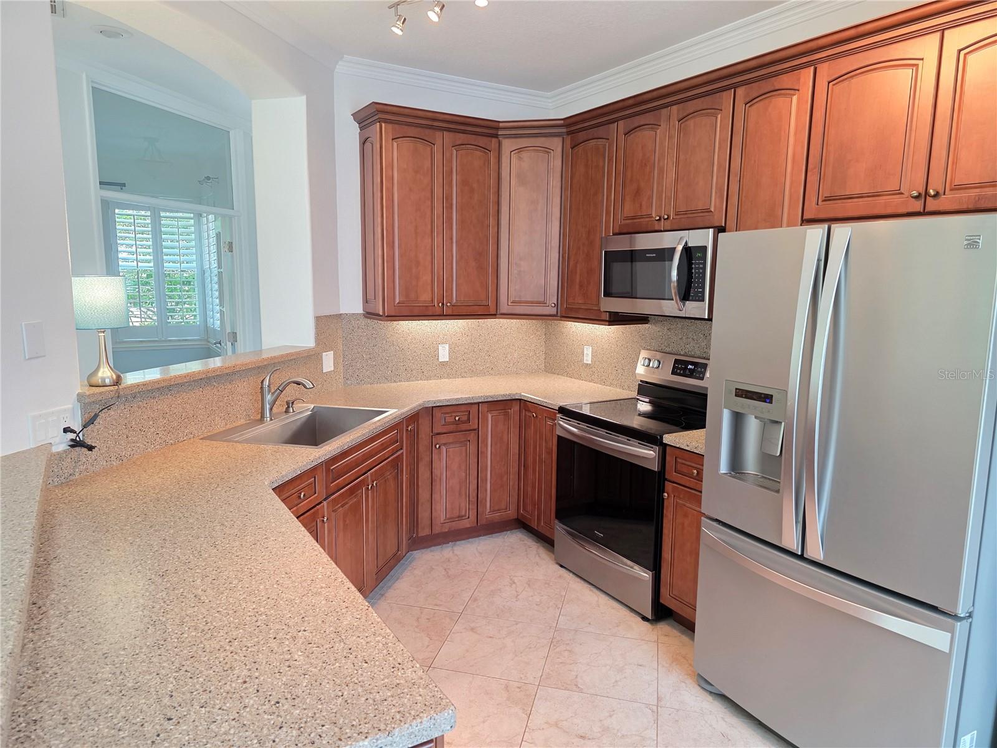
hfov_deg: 73.9
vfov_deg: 58.9
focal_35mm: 23
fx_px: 662
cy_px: 374
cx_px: 498
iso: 500
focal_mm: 6.3
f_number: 1.7
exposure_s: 1/120
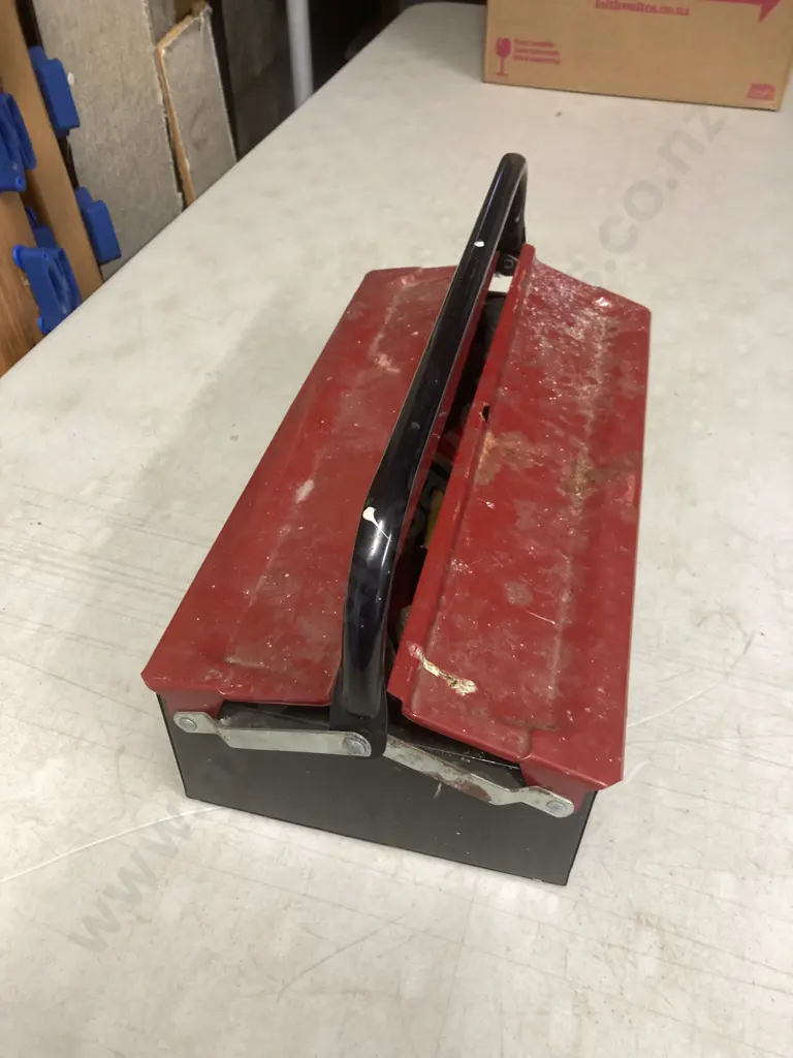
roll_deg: -1.2
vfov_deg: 63.4
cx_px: 396
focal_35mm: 28
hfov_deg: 49.7
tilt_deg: -43.9
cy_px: 529
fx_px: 855
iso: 100
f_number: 1.8
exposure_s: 1/50
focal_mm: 3.99
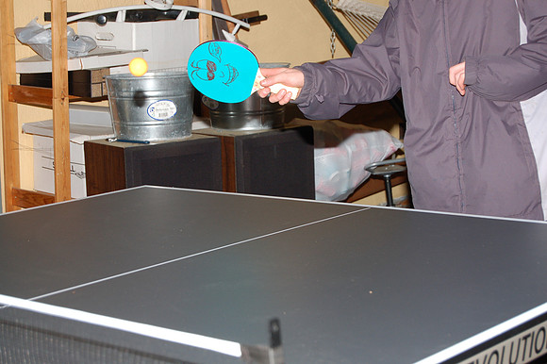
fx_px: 1253
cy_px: 182
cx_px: 274
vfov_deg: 16.5
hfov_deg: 24.6
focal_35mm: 82
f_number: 5.6
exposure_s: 1/60
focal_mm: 55
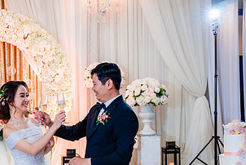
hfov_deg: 24.8
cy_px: 148
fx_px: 540
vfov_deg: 17.1
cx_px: 22
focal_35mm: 79
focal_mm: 37
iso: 800
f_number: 3.5
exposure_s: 1/160
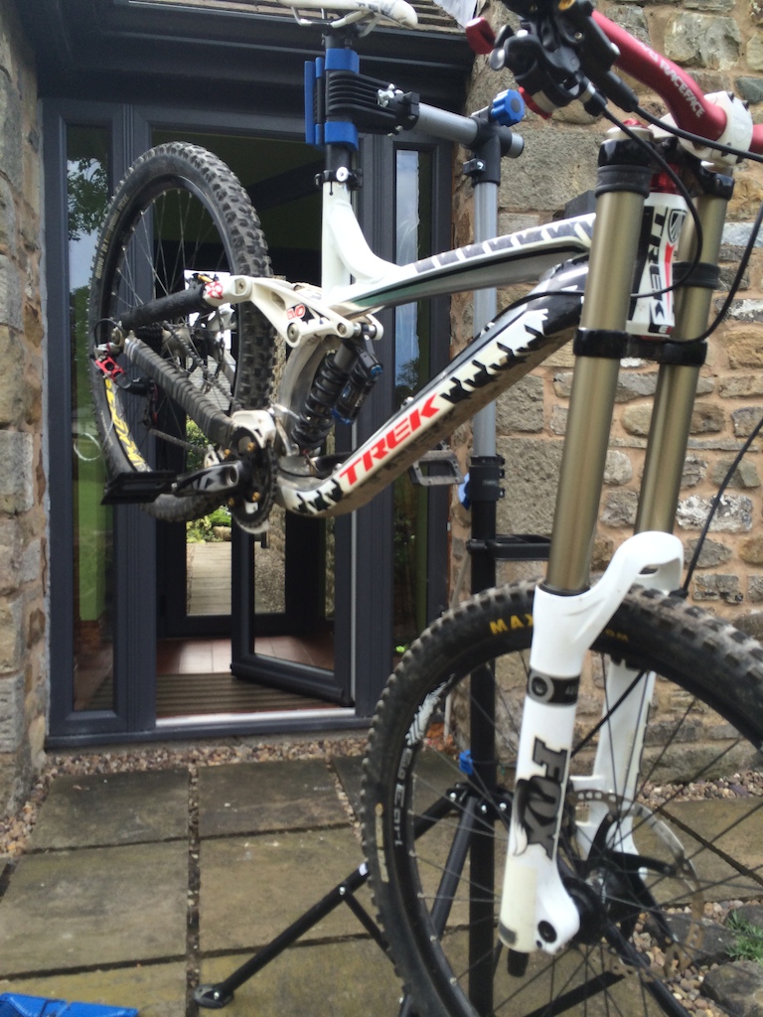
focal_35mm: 30
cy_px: 508
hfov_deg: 46.8
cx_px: 382
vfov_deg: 60.0
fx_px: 882
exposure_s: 1/641
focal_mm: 4.12
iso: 32
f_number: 2.2
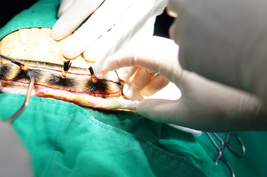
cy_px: 80
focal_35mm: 93
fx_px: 688
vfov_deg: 14.7
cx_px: 81
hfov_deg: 21.8
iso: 400
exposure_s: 1/800
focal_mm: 35
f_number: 2.2
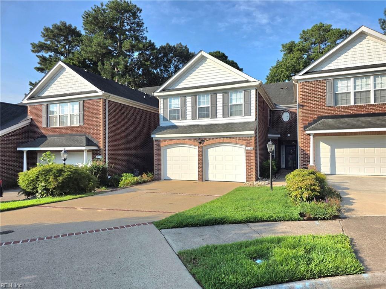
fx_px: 256
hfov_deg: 73.9
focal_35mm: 23
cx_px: 193
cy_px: 144
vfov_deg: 58.9
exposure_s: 1/10000
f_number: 1.7
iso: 80
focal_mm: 6.3
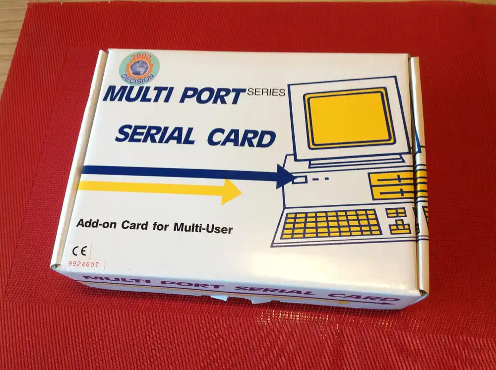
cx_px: 248
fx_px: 501
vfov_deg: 40.6
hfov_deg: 52.7
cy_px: 185
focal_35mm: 35
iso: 64
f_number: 2.4
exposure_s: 1/30
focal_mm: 4.28
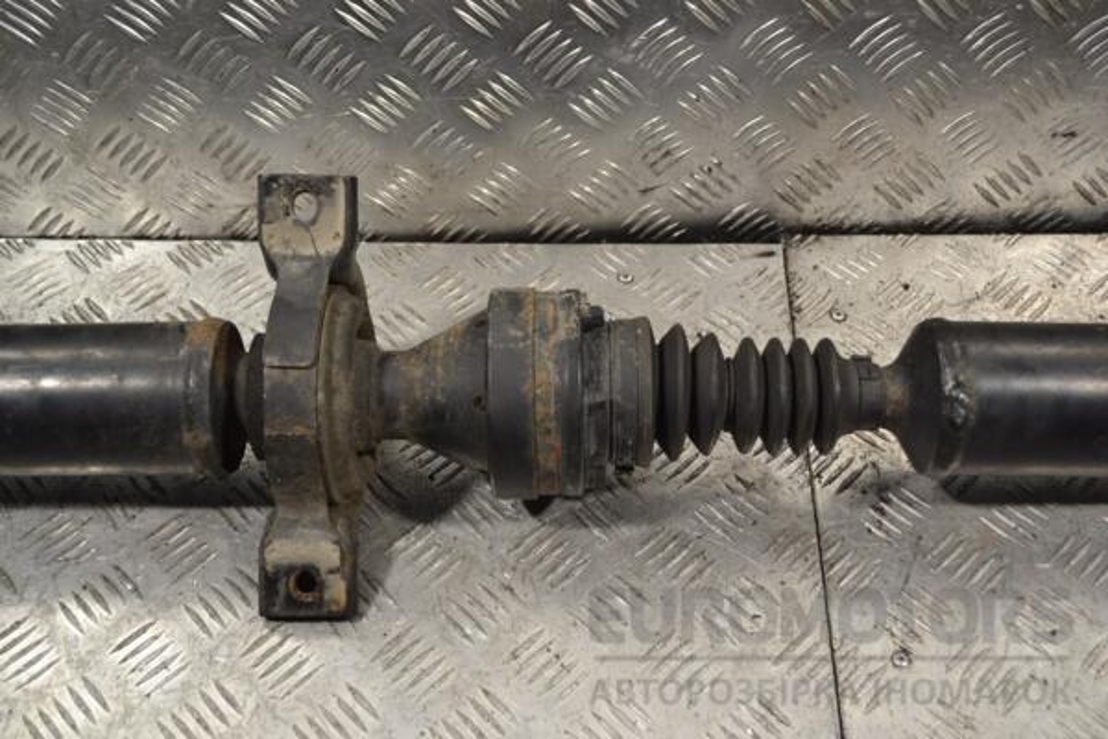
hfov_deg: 49.6
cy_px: 370
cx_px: 554
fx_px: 1200
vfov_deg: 34.2
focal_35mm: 39
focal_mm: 26
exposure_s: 1/100
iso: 400
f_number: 5
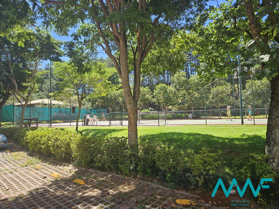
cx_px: 140
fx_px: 185
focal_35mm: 23
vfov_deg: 58.9
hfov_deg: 73.9
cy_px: 104
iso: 32
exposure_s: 1/551
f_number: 1.8
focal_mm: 5.4
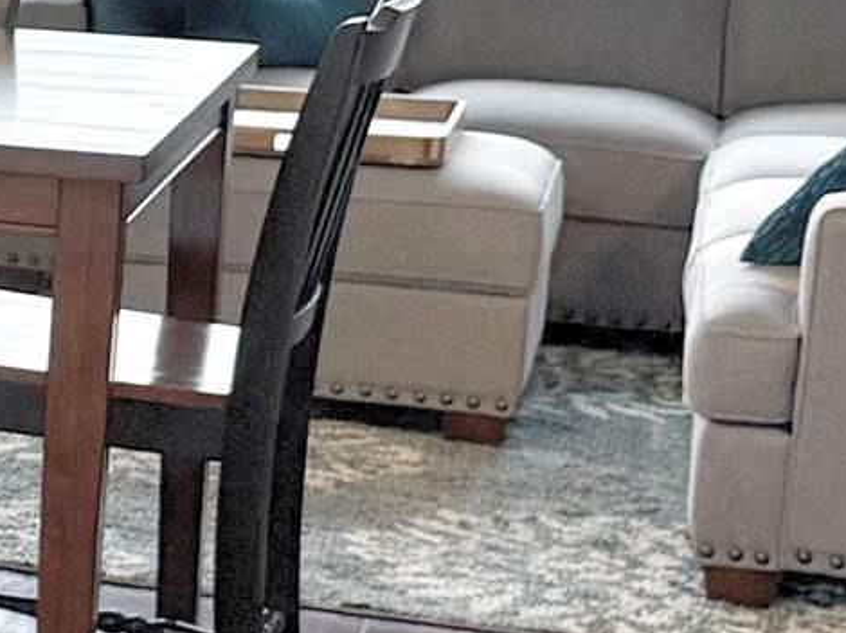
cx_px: -1075
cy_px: 180
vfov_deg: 9.4
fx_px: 3835
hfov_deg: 10.9
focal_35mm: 157
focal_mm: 6.76
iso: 200
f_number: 1.78
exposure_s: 1/120
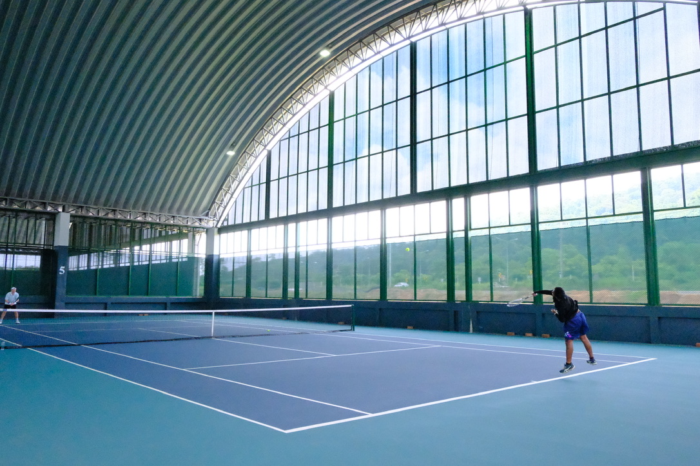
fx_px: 447
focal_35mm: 23
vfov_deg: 55.1
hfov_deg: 76.1
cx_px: 350
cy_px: 233
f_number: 7.1
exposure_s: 1/1000
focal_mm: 15
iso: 12800
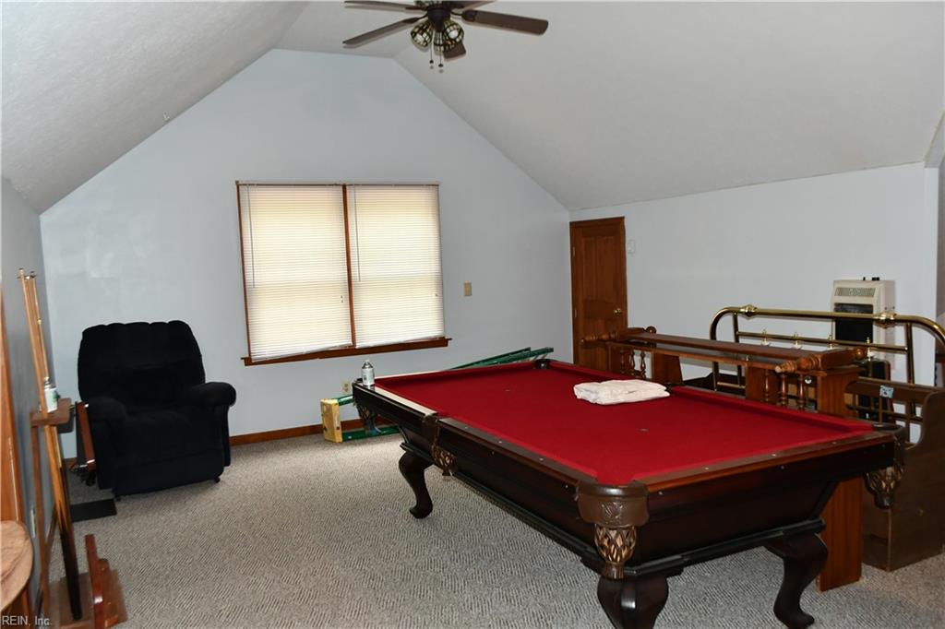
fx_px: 708
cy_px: 314
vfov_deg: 47.9
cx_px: 472
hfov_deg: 67.4
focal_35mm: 27
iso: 800
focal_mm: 18
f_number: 5
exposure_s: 1/60
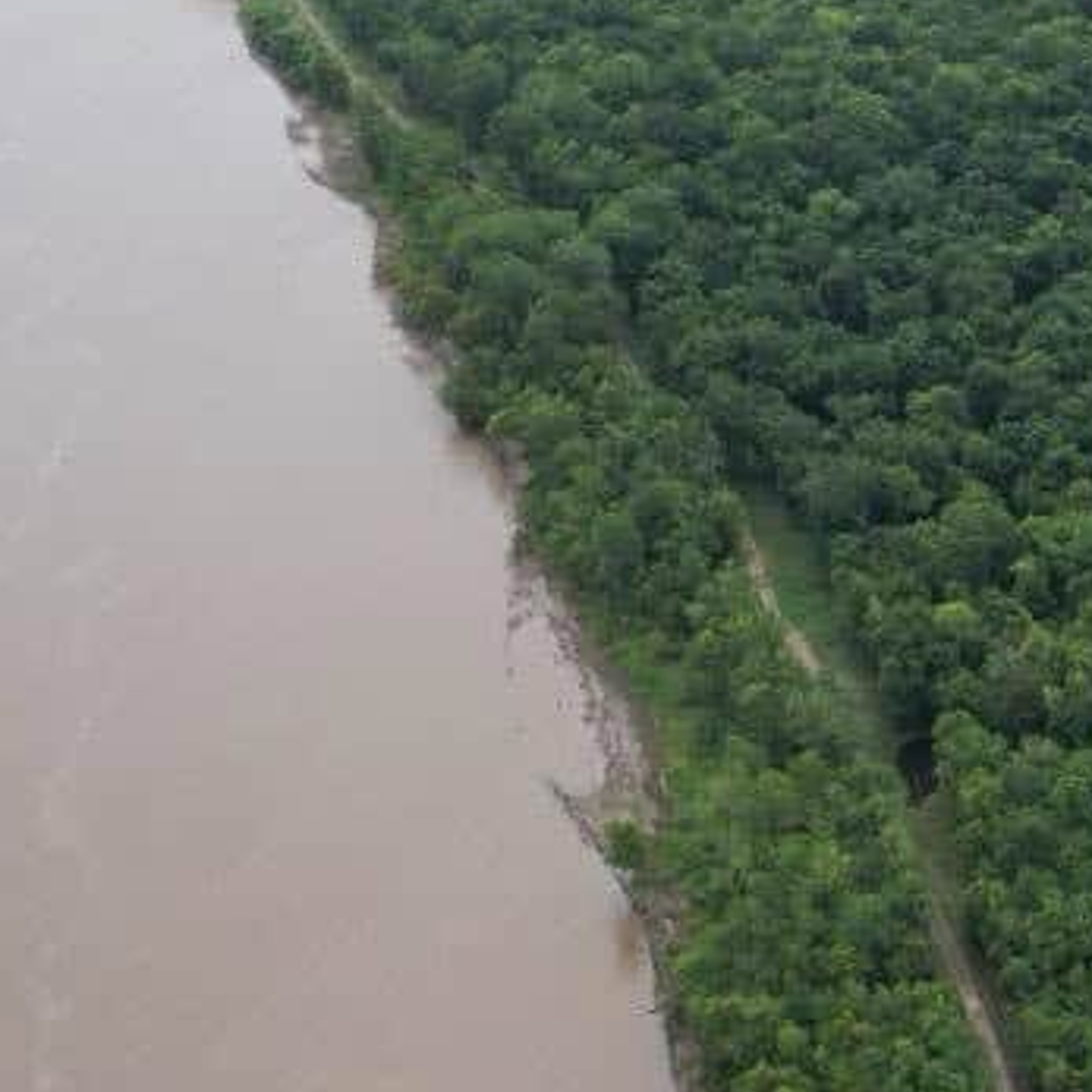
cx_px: 982
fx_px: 2463
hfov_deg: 24.3
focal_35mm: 69
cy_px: 348
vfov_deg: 24.9
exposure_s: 1/2000
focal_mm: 8.4
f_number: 2.8
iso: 140
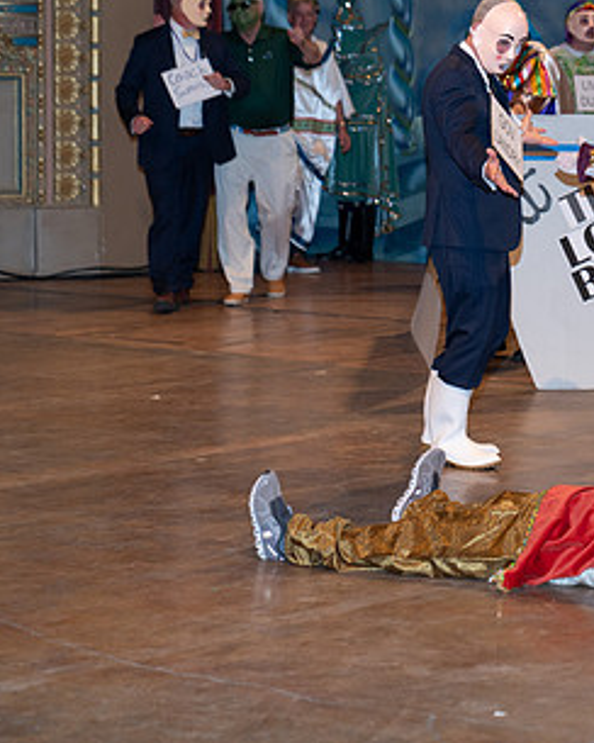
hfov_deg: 12.1
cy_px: 276
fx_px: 2747
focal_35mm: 125
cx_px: 684
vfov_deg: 15.4
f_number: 3.2
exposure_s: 1/100
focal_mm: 70
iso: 640
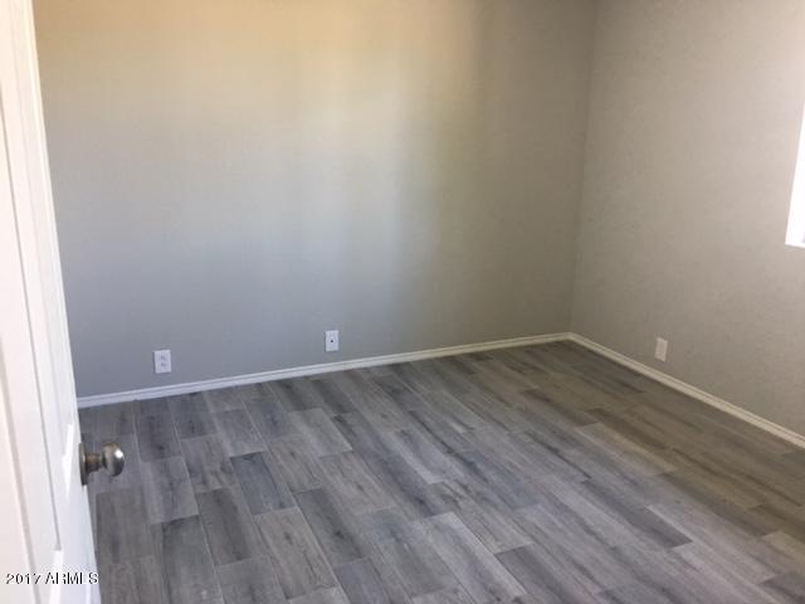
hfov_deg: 61.7
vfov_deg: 48.2
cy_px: 302
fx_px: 674
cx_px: 402
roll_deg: -1.8
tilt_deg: -14.6
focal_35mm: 29
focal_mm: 4.15
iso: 64
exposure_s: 1/15
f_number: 2.2
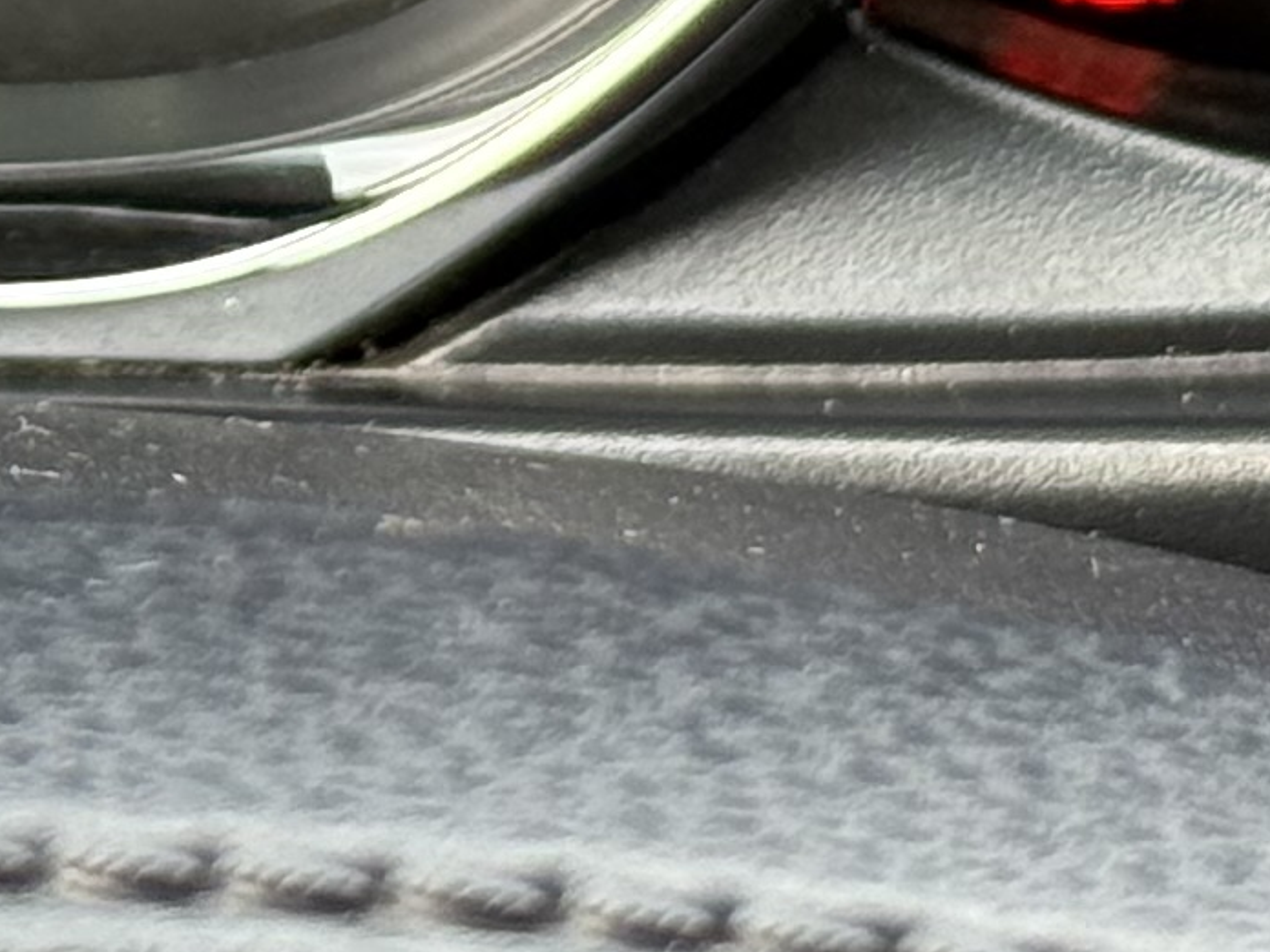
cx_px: -432
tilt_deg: -24.2
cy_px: -545
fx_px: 10199
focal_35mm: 278
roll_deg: -0.6
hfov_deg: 7.0
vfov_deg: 5.3
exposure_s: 1/163
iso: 160
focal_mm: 6.76
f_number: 1.78
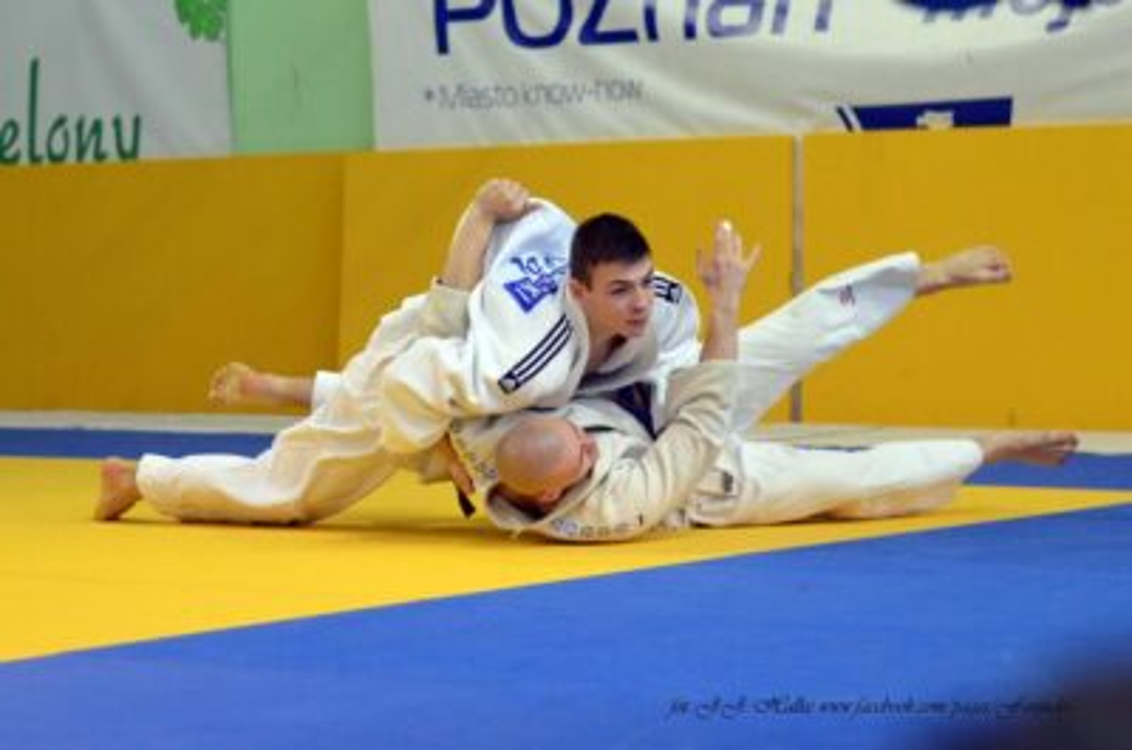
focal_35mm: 75
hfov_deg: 27.0
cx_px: 566
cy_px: 375
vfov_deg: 18.1
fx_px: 2354
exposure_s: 1/1250
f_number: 2.2
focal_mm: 50
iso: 1000
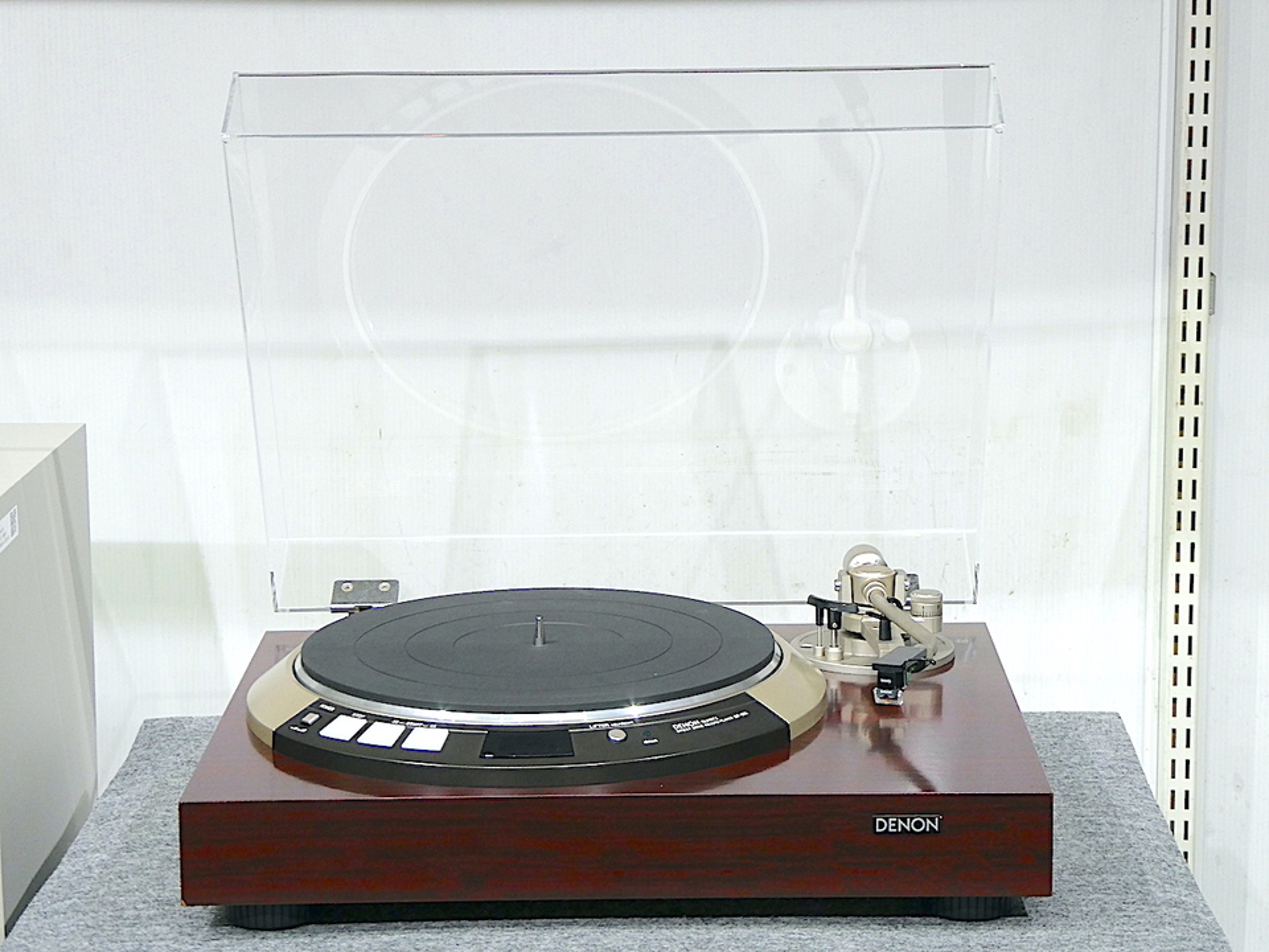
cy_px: 476
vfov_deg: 17.6
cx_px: 634
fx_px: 3079
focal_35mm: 84
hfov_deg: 23.3
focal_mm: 15
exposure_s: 1/13
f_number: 4.8
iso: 200
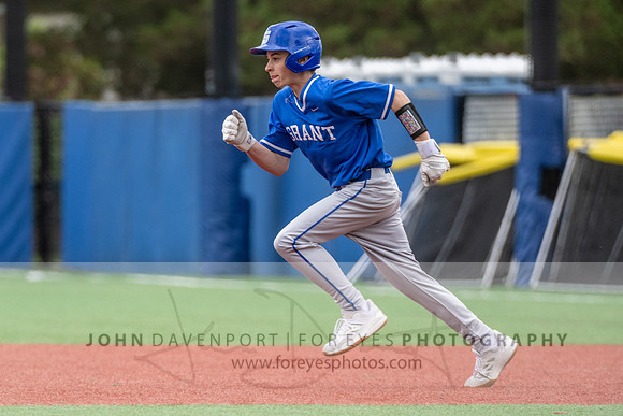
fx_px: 8913
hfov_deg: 4.0
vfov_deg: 2.7
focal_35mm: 515
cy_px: 221
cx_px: 227
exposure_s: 1/1000
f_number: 5.6
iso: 2200
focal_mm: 400
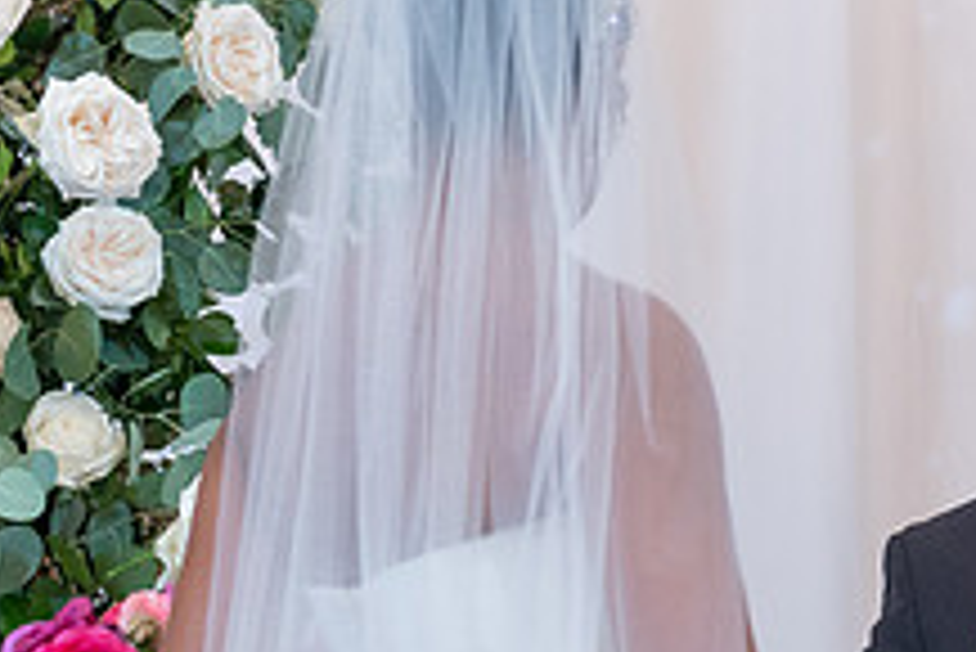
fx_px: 12153
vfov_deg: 3.1
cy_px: 642
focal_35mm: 448
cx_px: 1138
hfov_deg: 4.6
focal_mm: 156
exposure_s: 1/100
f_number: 4
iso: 2000
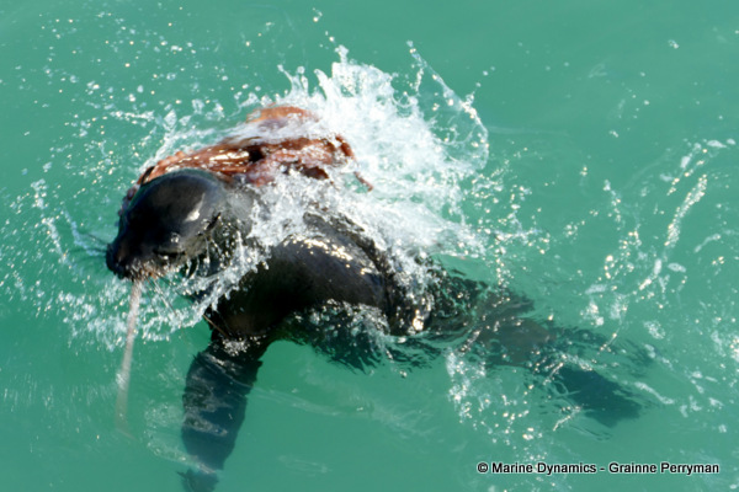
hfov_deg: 24.5
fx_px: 1704
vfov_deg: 16.5
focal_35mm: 83
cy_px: 246
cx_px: 370
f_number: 3.7
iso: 125
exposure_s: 1/500
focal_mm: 30.31
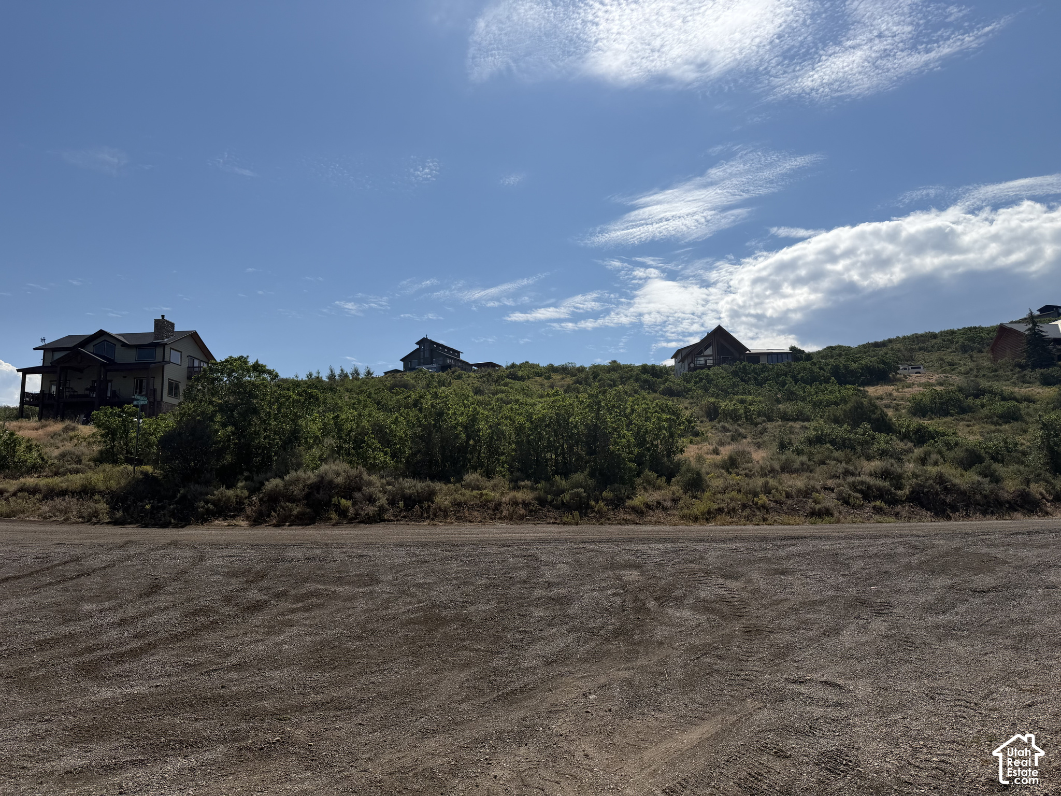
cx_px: 530
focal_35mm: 24
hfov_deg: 71.6
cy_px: 398
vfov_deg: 56.8
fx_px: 736
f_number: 1.78
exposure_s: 1/14286
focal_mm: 6.76
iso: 80
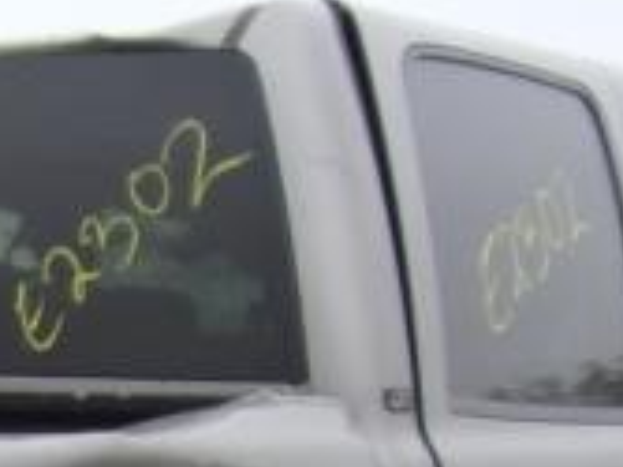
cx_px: -436
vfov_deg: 11.8
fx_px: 2068
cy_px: 848
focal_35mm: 115
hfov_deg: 15.2
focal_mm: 4.3
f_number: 3.3
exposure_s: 1/120
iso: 80
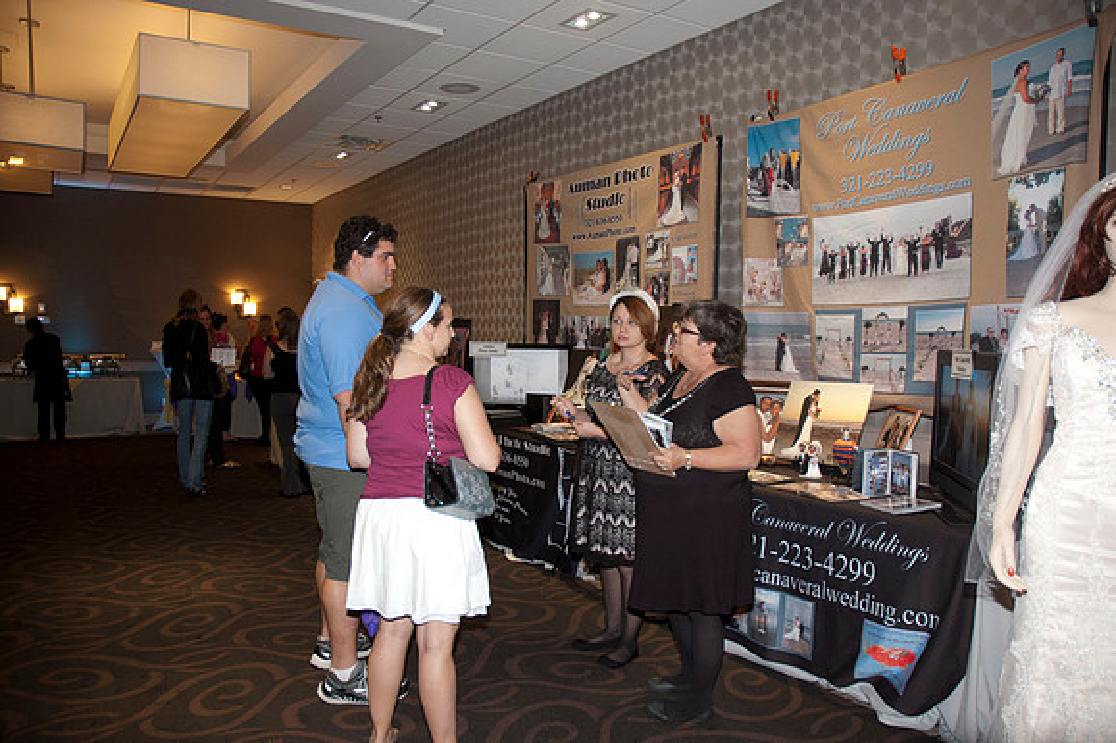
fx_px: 836
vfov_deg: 47.9
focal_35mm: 27
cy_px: 372
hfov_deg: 67.4
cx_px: 558
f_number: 4
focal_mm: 18
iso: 400
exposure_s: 1/60
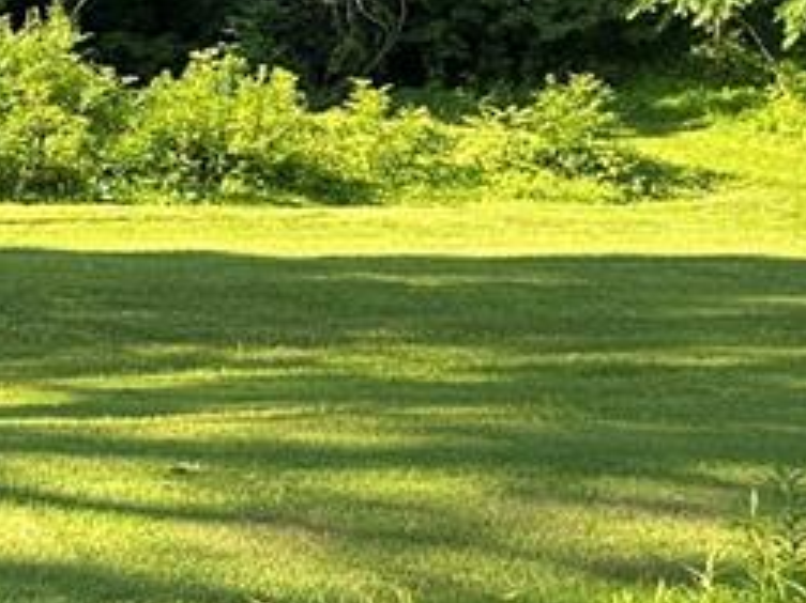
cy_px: 74
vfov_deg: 14.9
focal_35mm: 98
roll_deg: +0.5
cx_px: -649
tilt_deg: +3.2
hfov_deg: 16.7
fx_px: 2281
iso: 80
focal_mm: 6.86
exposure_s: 1/435
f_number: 1.78
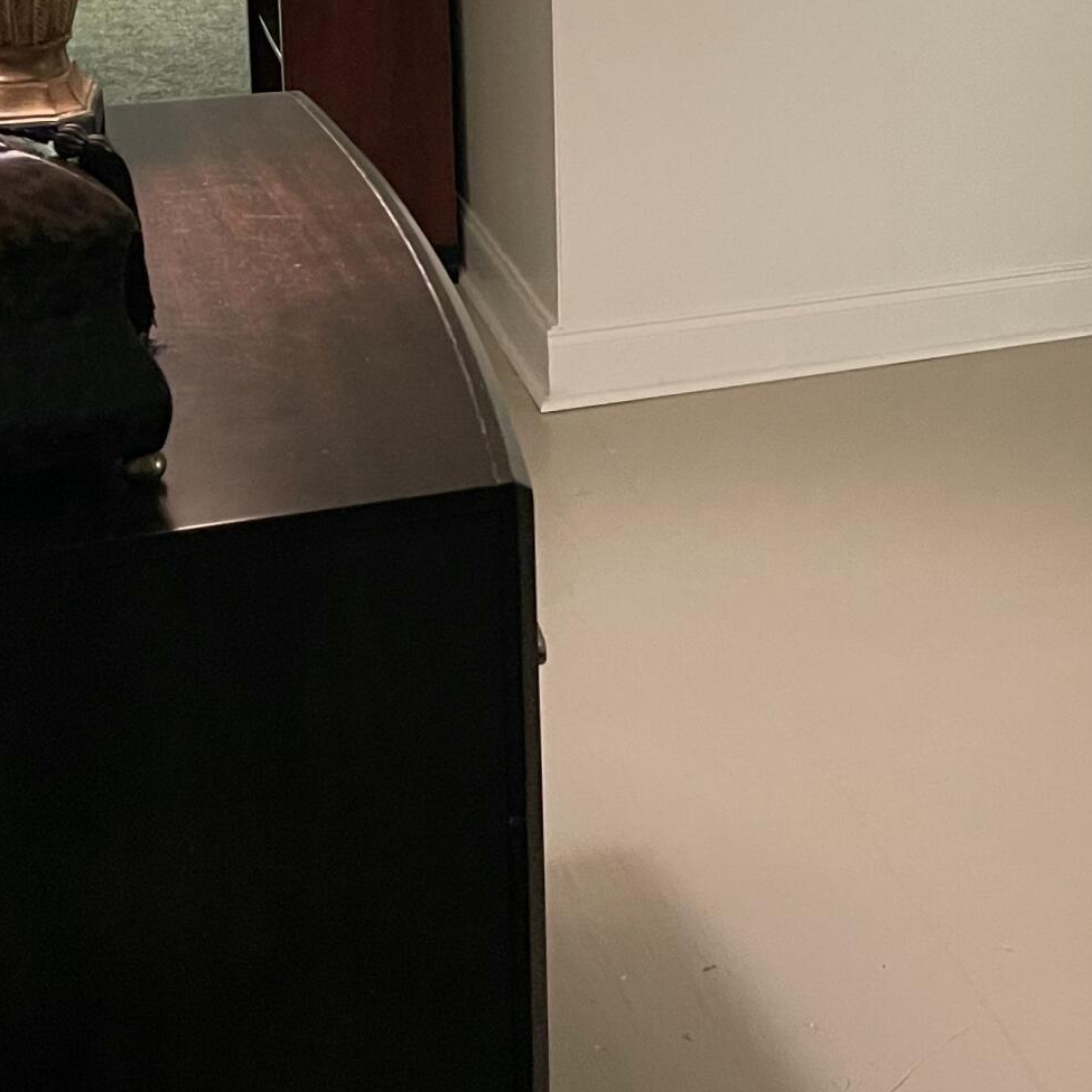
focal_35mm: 68
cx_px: 1157
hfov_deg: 24.0
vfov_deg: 24.2
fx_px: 2427
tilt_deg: -9.4
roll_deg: -1.6
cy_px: -9
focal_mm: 5.1
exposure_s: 1/60
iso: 400
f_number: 1.6
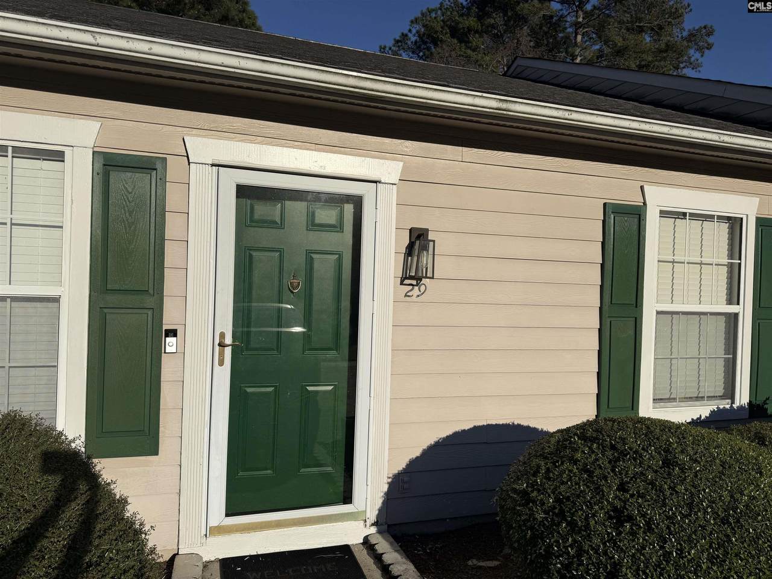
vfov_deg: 56.8
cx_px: 386
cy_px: 290
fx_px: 535
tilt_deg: -0.4
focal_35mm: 24
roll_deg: -2.0
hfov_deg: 71.6
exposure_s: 1/14286
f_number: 1.78
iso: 80
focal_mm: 6.76
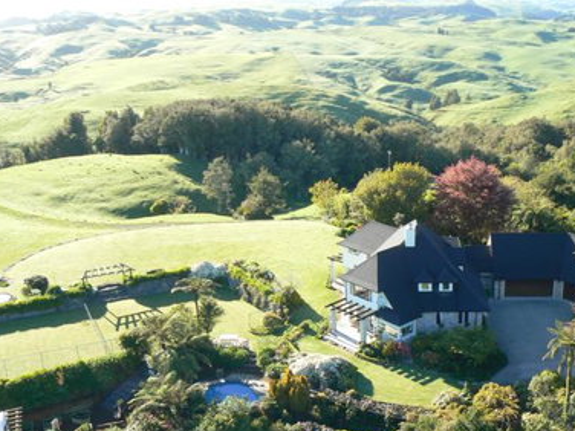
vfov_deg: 31.5
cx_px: 362
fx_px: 764
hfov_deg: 40.9
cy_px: 251
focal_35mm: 46
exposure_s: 1/125
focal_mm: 6
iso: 80
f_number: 5.6
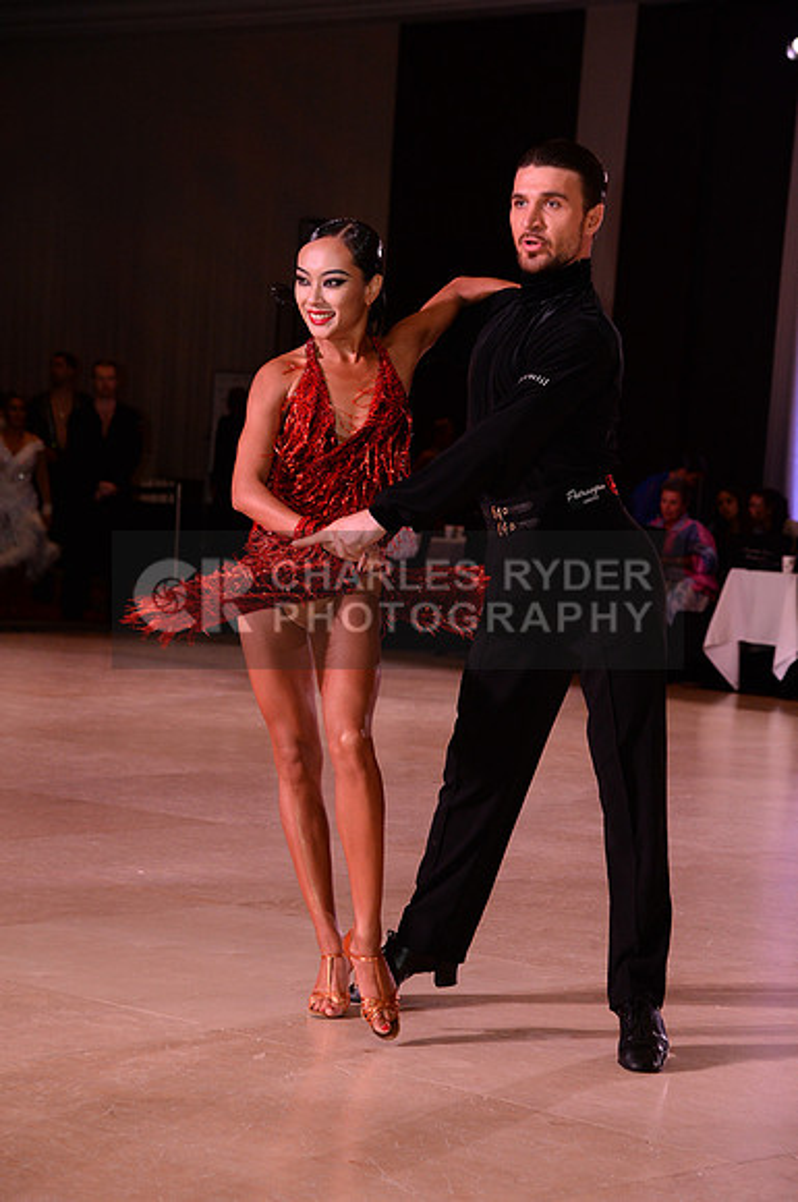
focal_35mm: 95
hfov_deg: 14.4
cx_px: 399
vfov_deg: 21.5
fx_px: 3168
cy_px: 601
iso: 2500
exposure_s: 1/250
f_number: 7.1
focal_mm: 95
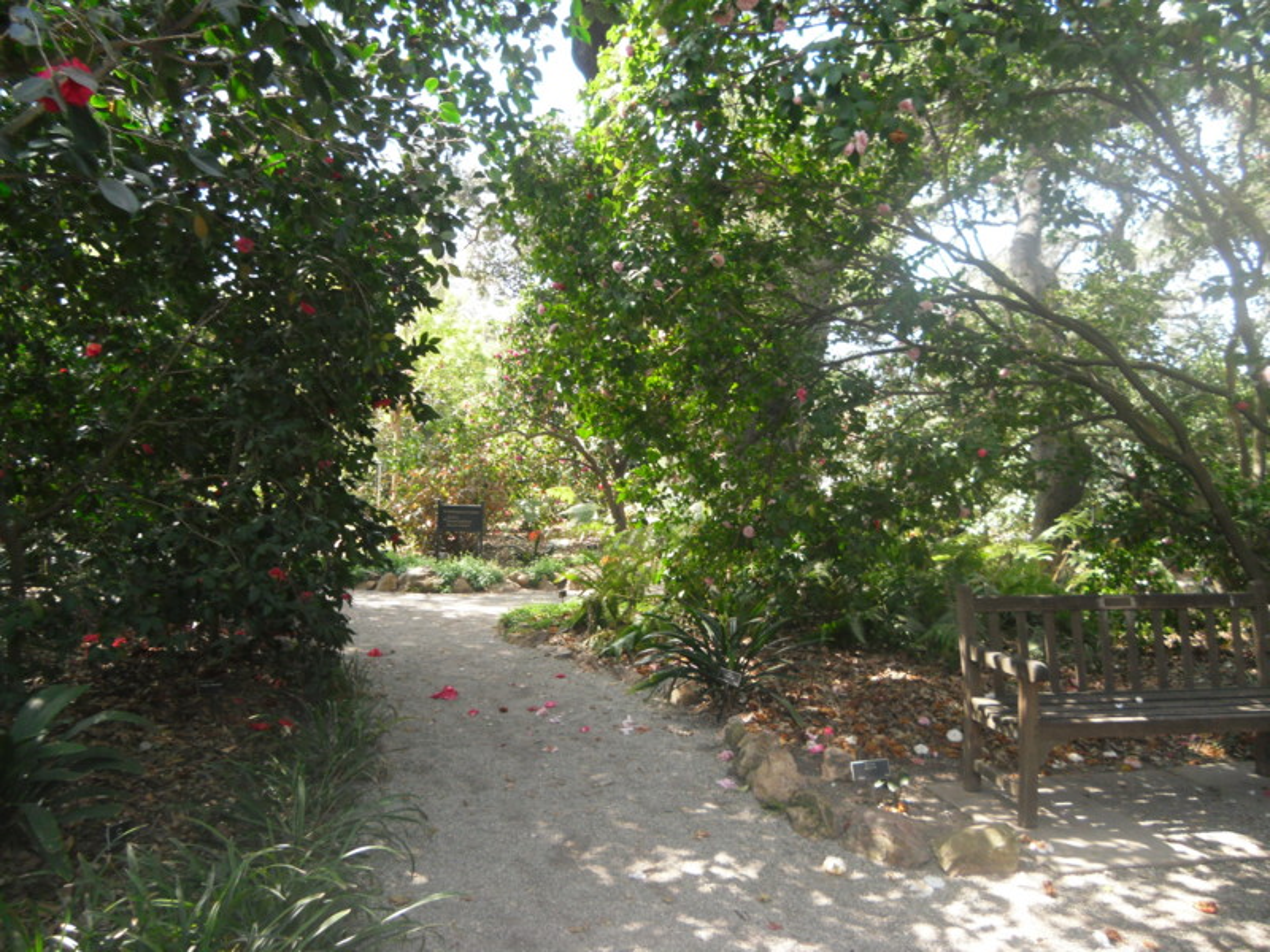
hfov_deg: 65.3
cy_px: 476
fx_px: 991
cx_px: 635
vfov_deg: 51.4
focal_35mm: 27
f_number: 3.2
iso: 200
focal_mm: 4.9
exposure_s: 1/100
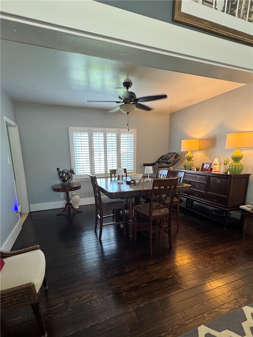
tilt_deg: -13.1
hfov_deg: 85.7
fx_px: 136
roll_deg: +1.5
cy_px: 168
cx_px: 126
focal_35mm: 14
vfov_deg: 102.0
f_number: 2.2
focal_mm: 2.22
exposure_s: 1/60
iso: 320
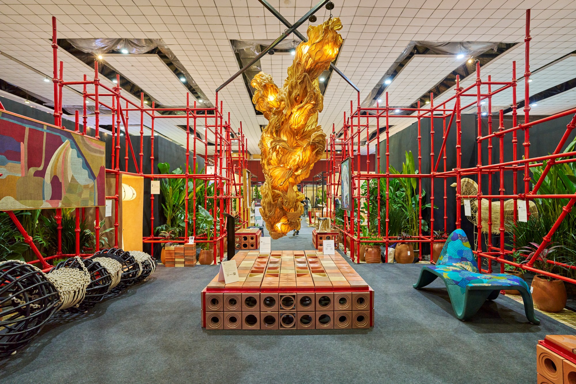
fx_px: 320
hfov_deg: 84.0
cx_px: 288
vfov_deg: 61.9
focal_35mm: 20
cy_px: 192
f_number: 3.5
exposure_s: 1/125
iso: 1600
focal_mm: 20
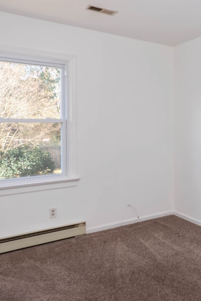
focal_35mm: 35
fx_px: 293
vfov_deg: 54.4
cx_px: 178
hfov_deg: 35.8
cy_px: 150
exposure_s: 1/125
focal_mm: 15
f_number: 3.5
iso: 320
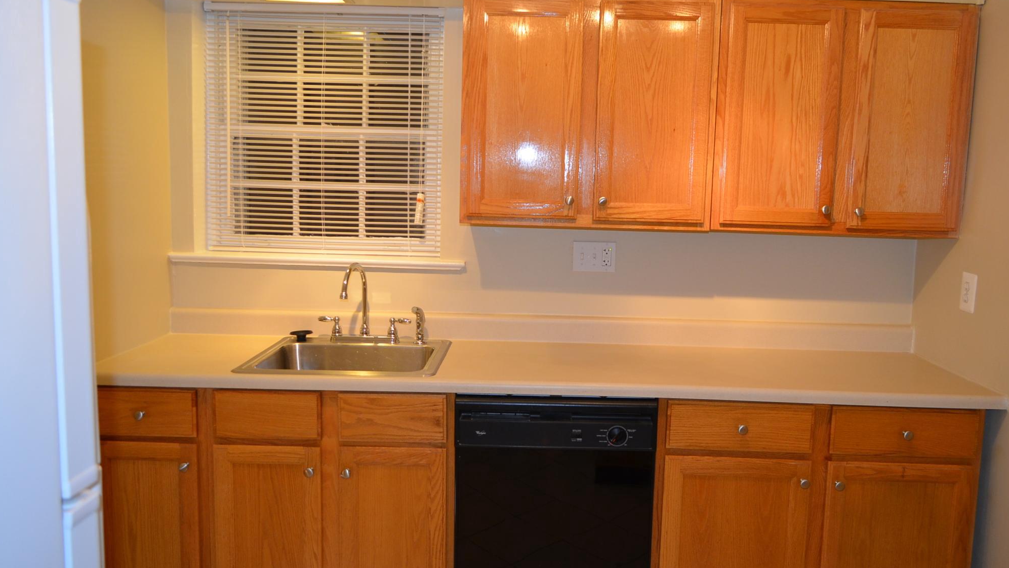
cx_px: 513
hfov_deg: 66.1
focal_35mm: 29
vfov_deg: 40.2
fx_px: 776
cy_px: 264
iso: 640
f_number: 3.5
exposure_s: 1/60
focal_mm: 18
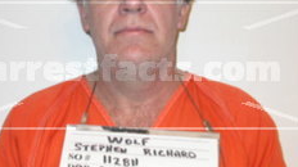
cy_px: 66
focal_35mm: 99
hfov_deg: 21.6
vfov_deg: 12.2
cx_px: 133
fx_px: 782
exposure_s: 1/60.3
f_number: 3.1
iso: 100
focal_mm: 12.7
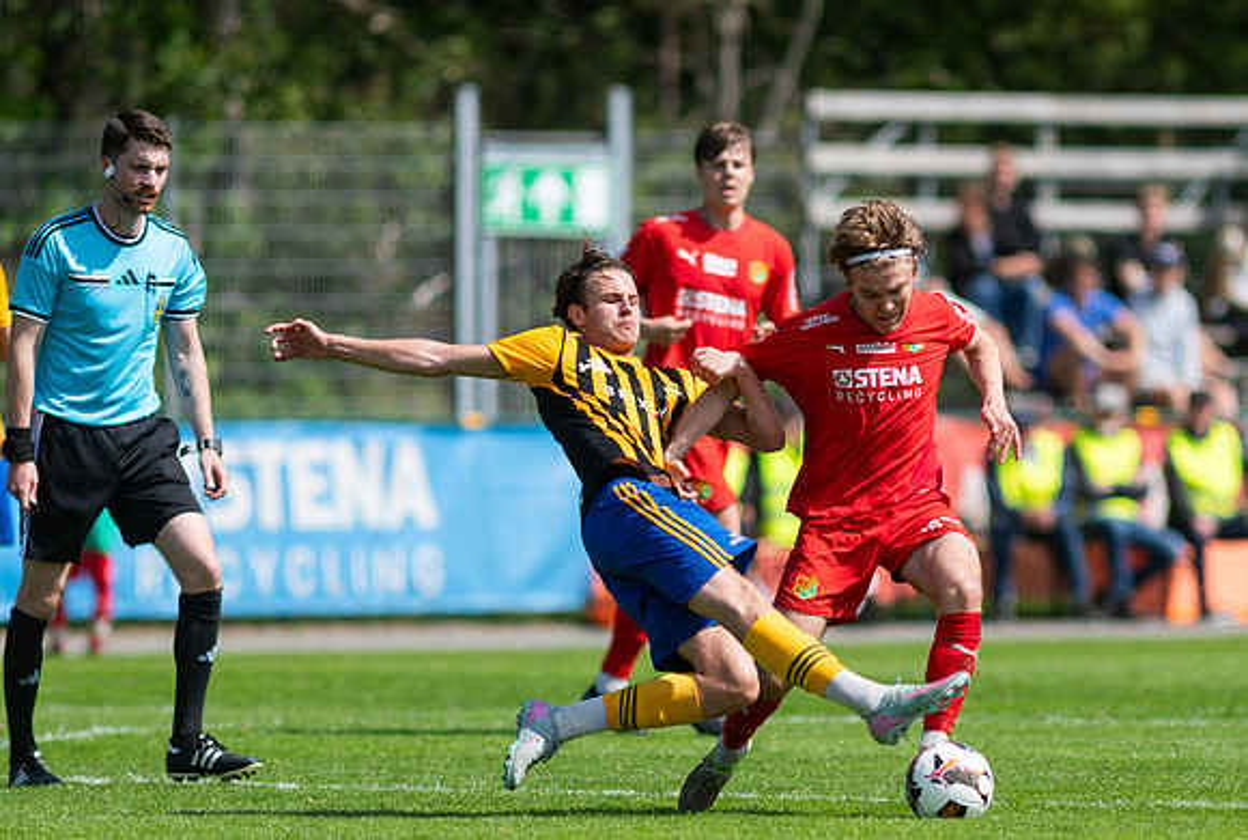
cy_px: 492
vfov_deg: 2.6
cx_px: 737
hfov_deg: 3.9
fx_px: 18439
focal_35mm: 531
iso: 100
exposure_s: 1/1600
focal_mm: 300
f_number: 3.2
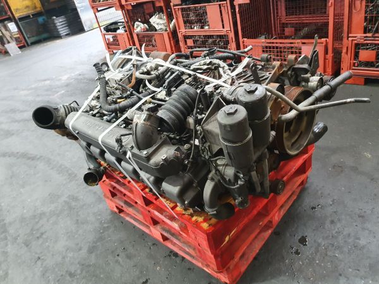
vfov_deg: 53.1
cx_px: 190
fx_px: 285
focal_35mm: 26
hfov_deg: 67.3
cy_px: 142
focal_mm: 4.32
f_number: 1.5
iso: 640
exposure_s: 1/50
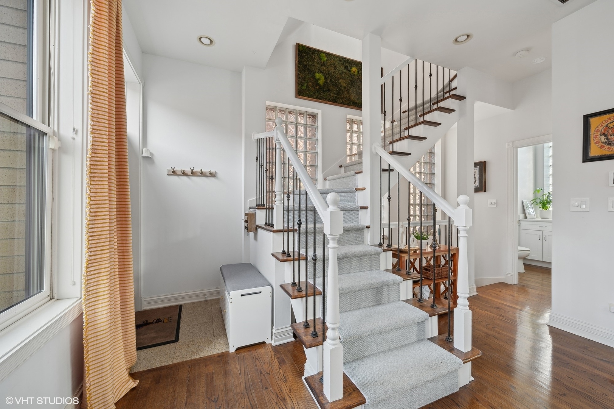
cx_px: 307
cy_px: 204
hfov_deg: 104.3
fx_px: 239
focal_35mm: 14
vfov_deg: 81.1
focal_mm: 14
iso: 200
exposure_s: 1/10
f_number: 9.5
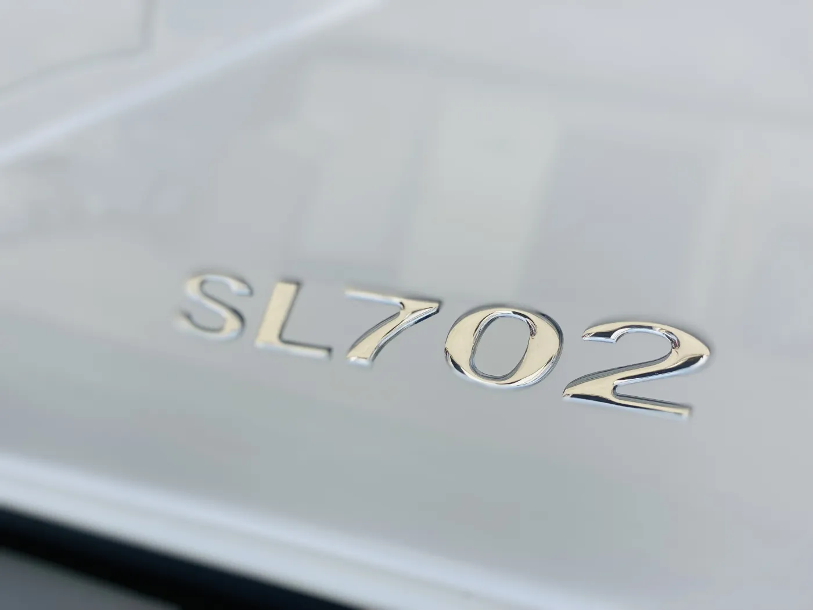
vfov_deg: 28.0
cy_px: 305
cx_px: 406
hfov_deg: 36.8
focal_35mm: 52
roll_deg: -0.1
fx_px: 1221
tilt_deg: -13.0
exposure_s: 1/2519
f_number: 2
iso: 20
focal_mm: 6
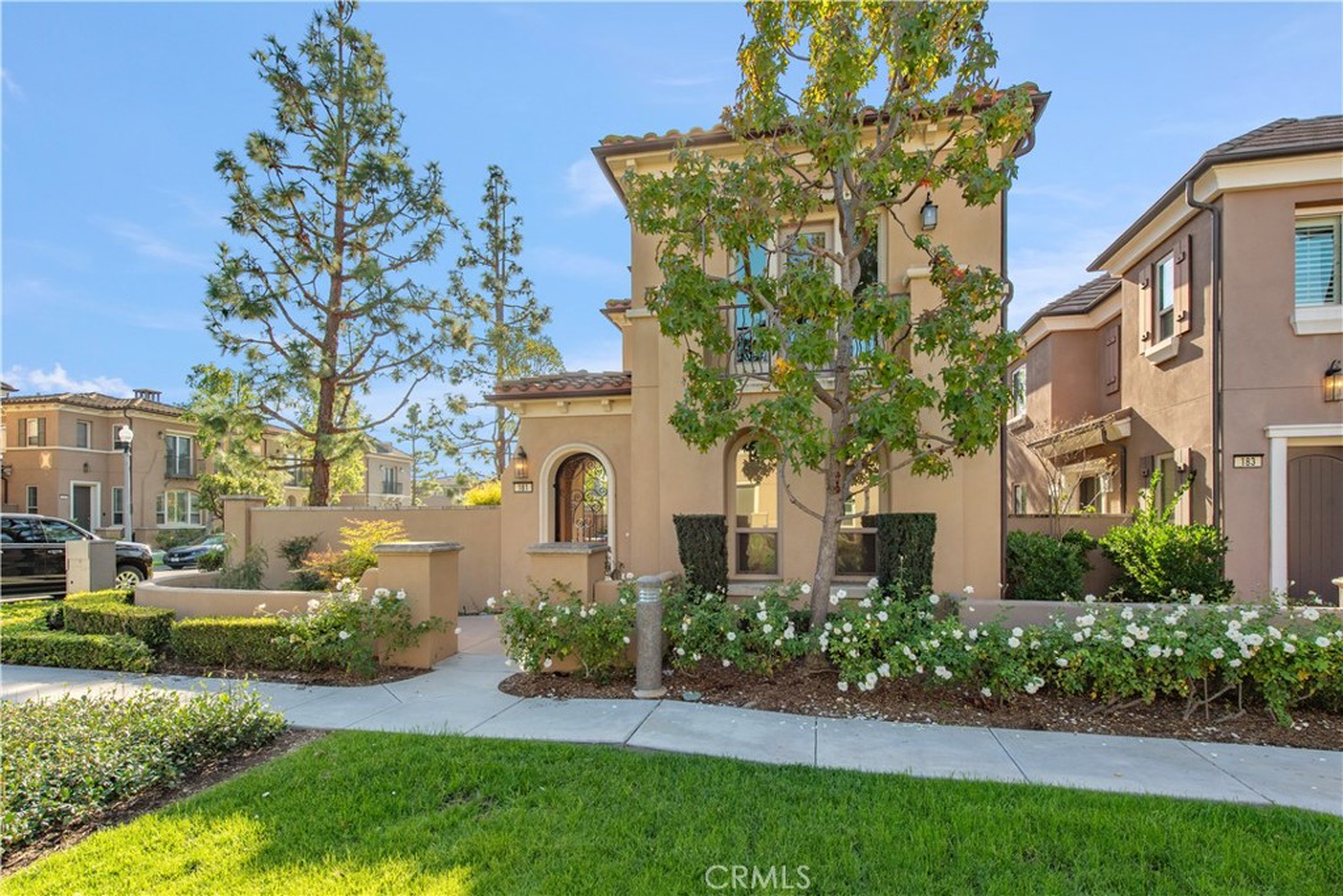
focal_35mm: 18
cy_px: 448
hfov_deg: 90.0
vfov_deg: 67.4
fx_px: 672
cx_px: 672
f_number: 9
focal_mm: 18
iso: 200
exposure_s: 1/320
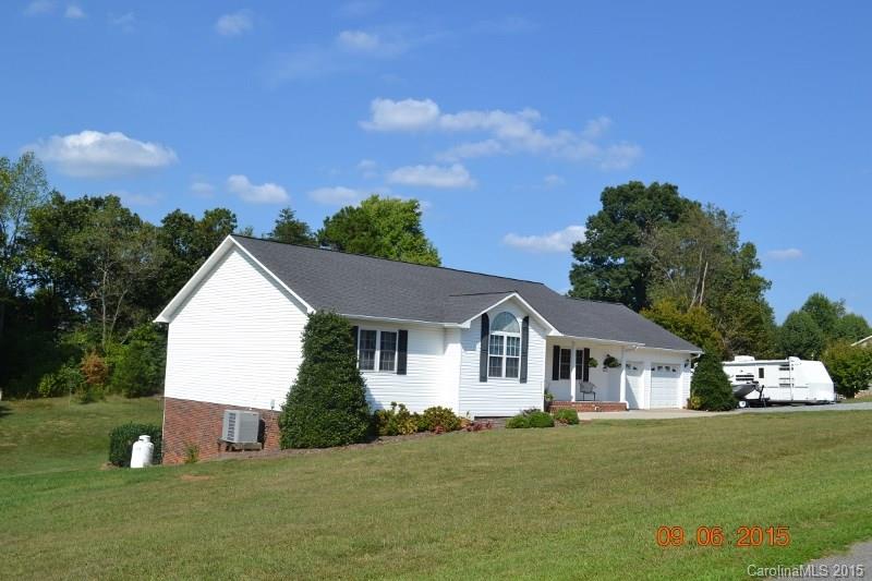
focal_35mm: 33
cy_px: 290
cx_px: 436
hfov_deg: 57.2
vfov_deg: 40.0
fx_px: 799
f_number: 9
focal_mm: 22
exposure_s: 1/320
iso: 100
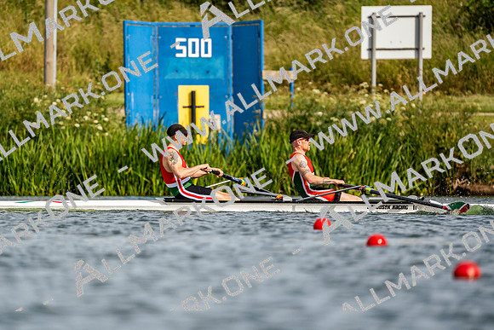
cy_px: 165
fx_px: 8235
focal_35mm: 600
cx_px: 247
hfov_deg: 3.4
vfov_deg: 2.3
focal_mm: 600
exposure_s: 1/2000
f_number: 6.3
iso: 200
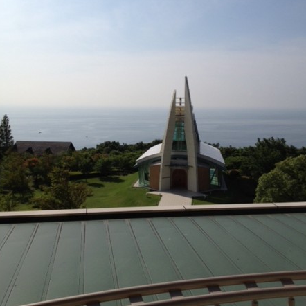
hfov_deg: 40.0
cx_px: 154
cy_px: 116
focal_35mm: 42
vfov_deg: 39.8
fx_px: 420
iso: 64
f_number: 2.4
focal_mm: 4.28
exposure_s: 1/4608
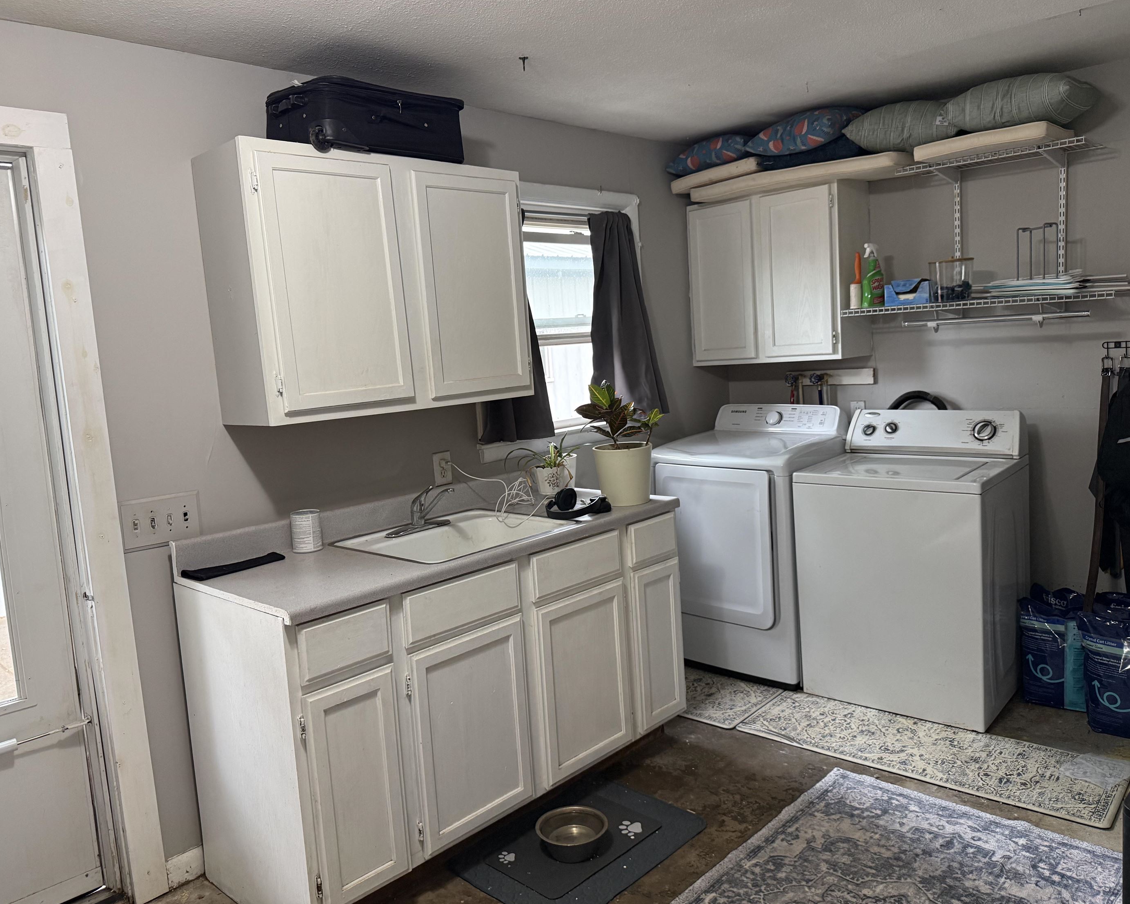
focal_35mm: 26
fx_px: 869
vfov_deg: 54.9
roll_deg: +3.8
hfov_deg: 66.0
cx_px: 562
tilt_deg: -5.6
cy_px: 435
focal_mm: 6.76
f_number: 1.78
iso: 250
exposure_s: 1/60
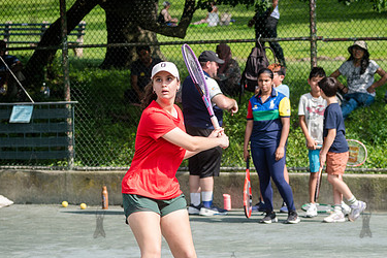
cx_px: 232
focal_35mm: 156
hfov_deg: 13.2
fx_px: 1677
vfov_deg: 8.8
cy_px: 170
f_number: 4.5
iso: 250
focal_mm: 100
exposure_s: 1/800
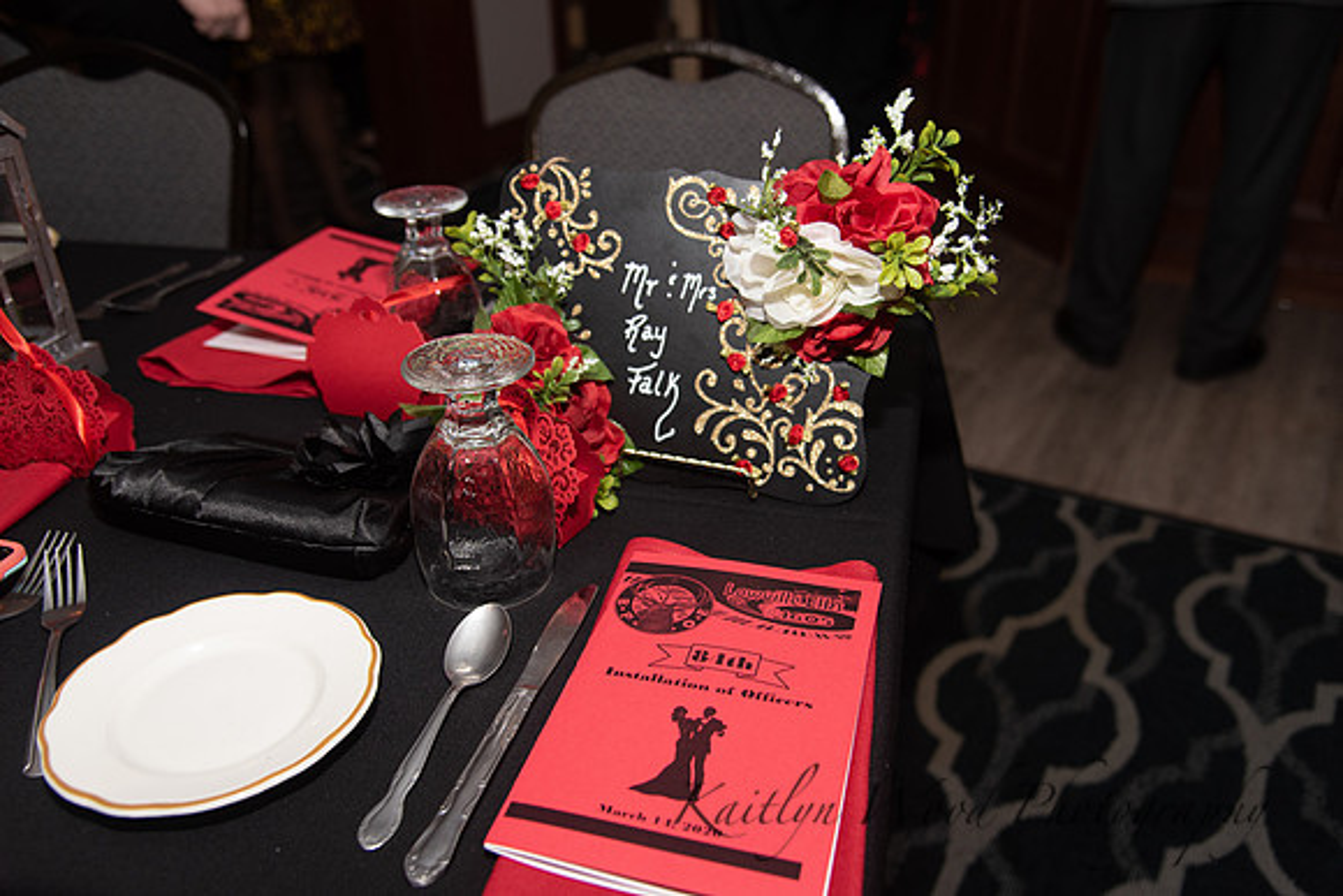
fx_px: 1157
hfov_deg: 60.3
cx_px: 672
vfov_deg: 42.3
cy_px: 448
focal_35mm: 31
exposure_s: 1/200
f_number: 4
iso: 800
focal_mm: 31
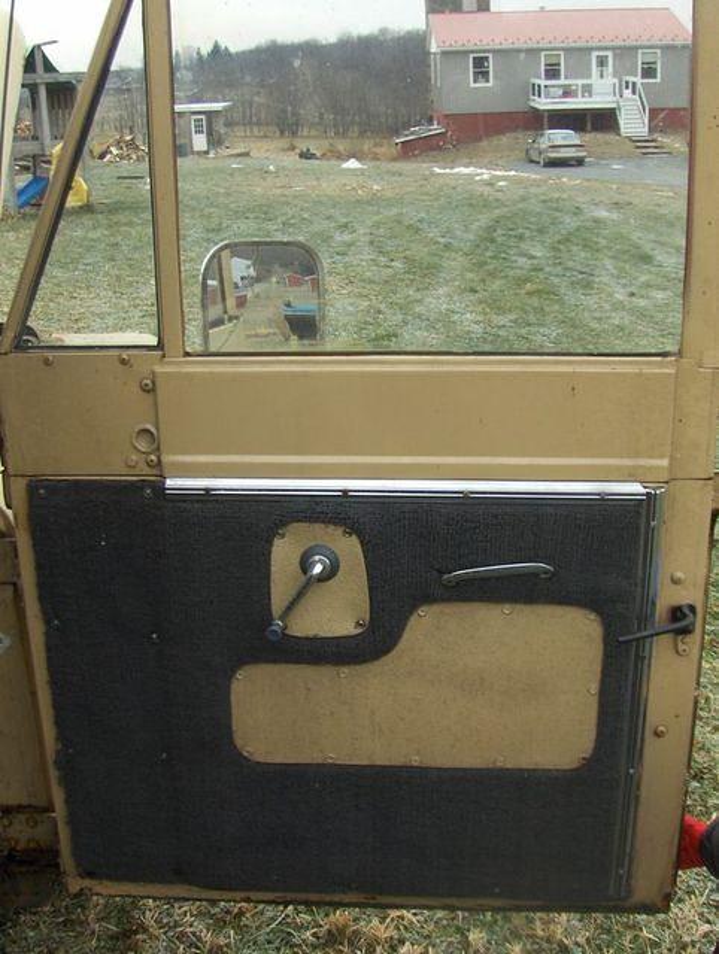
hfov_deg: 35.2
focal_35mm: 41
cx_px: 360
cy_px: 477
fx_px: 1132
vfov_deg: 45.7
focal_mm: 6.5
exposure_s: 1/250
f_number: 3.5
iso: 100
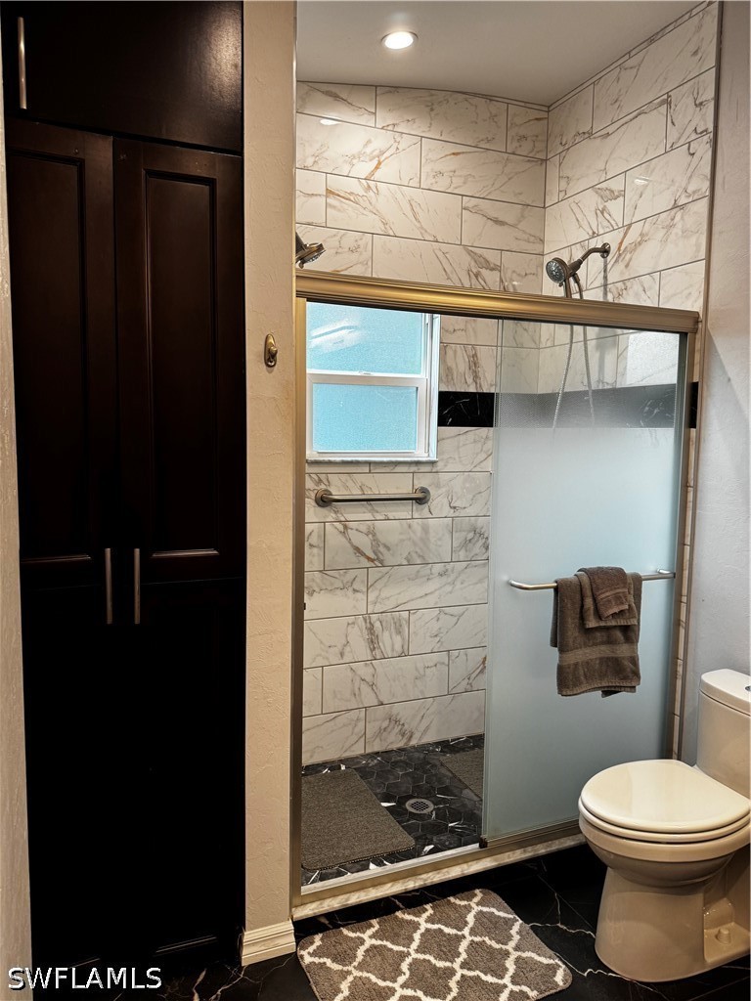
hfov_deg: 56.8
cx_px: 376
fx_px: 694
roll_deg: -1.0
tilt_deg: -3.1
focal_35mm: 24
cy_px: 500
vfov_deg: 71.6
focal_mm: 6.76
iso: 125
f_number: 1.78
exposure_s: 1/60
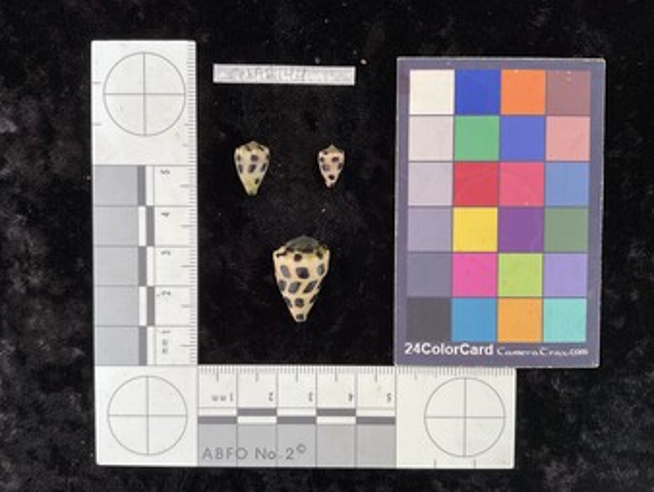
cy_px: 251
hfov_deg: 59.9
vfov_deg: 46.8
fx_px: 567
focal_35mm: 30
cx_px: 325
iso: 40
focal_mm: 3
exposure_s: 1/60
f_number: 1.8
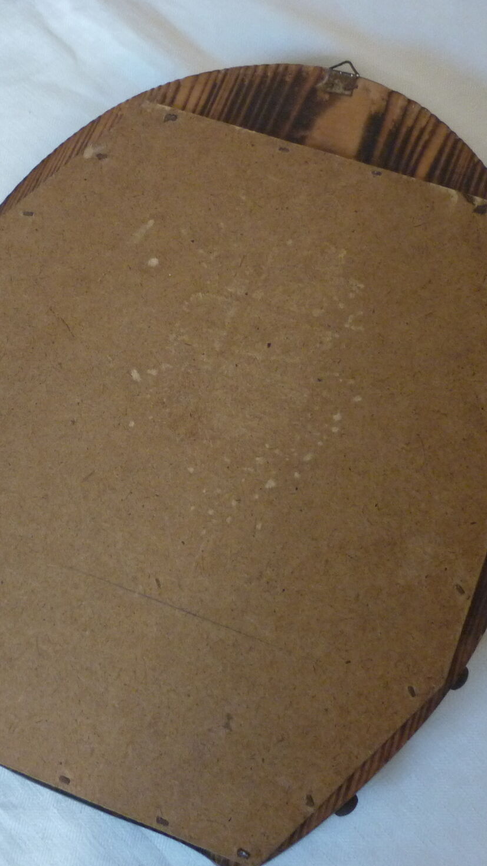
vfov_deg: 42.1
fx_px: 1125
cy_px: 438
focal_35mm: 49
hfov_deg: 24.3
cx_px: 174
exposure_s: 1/30
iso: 320
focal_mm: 5.5
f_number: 2.8
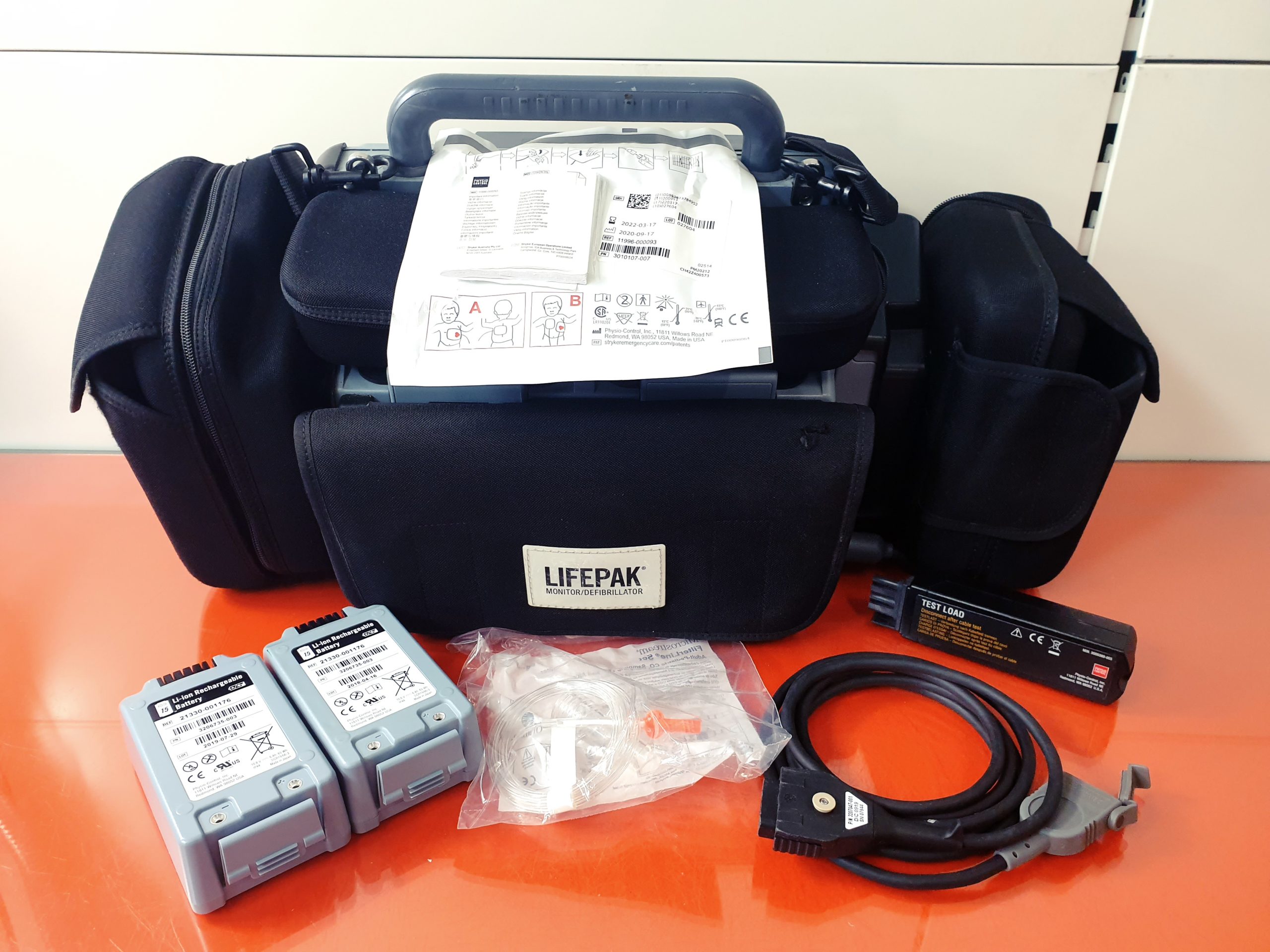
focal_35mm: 26
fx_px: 954
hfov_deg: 67.3
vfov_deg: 53.1
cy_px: 476
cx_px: 635
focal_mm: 4.3
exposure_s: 1/50
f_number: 2.4
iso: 200
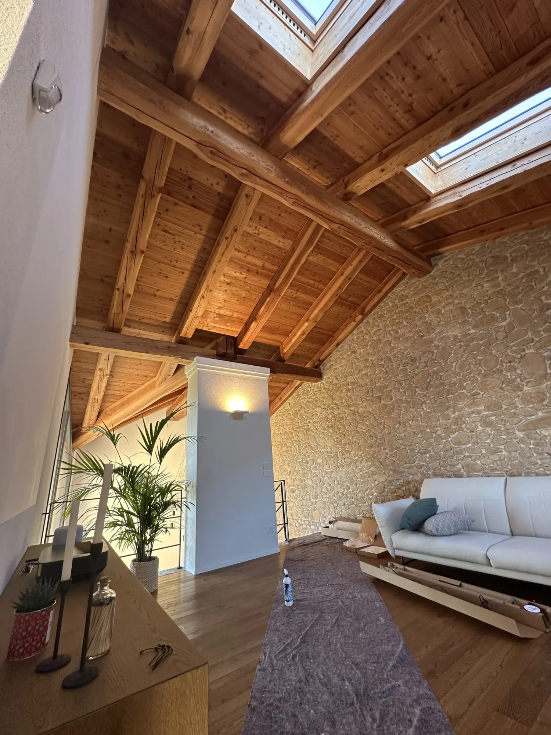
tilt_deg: +21.0
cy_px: 368
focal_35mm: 14
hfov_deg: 85.7
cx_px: 276
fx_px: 297
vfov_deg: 102.1
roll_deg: +4.1
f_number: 2.2
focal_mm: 2.22
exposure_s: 1/99
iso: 200
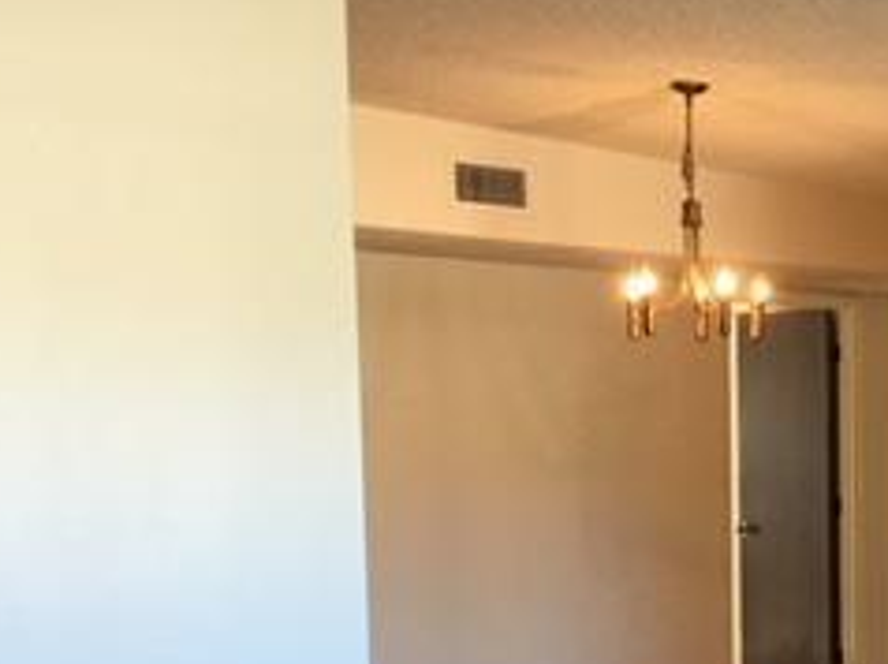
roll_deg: -0.3
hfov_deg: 23.3
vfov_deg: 18.4
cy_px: 660
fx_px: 1999
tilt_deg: -6.2
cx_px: 1015
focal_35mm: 78
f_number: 2.2
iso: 32
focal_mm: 4.15
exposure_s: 1/30
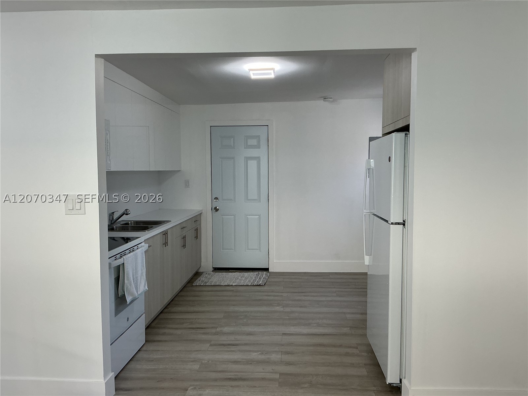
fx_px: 442
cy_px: 198
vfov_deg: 48.2
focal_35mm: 29
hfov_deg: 61.7
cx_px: 264
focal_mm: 3
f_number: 1.8
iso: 40
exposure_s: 1/60
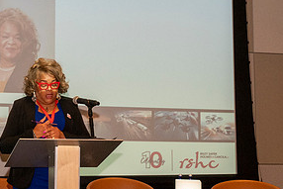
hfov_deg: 26.2
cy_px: 79
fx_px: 590
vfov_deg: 18.2
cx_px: 33
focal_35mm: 75
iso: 2500
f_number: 10
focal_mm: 25
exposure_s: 1/100
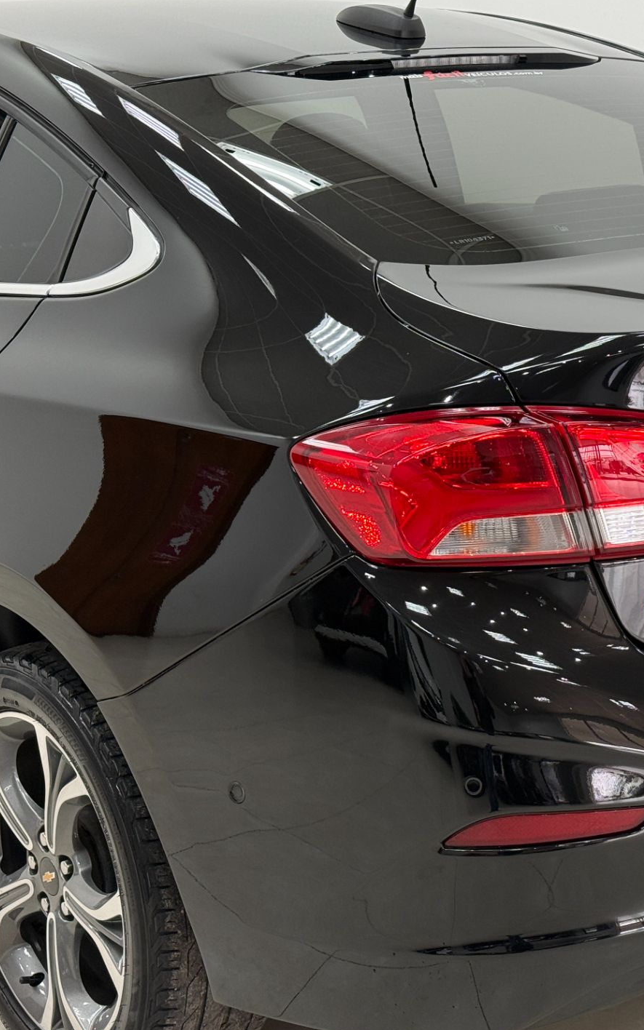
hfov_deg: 18.6
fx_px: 1938
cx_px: 557
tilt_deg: -14.8
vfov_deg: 29.8
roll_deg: +0.5
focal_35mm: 69
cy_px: 515
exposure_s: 1/60
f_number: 1.78
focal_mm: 6.76
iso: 64
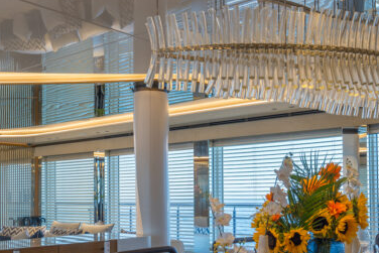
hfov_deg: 41.7
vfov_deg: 28.4
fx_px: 495
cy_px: 179
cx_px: 224
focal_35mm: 47
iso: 100
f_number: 9
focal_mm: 23
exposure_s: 1/10
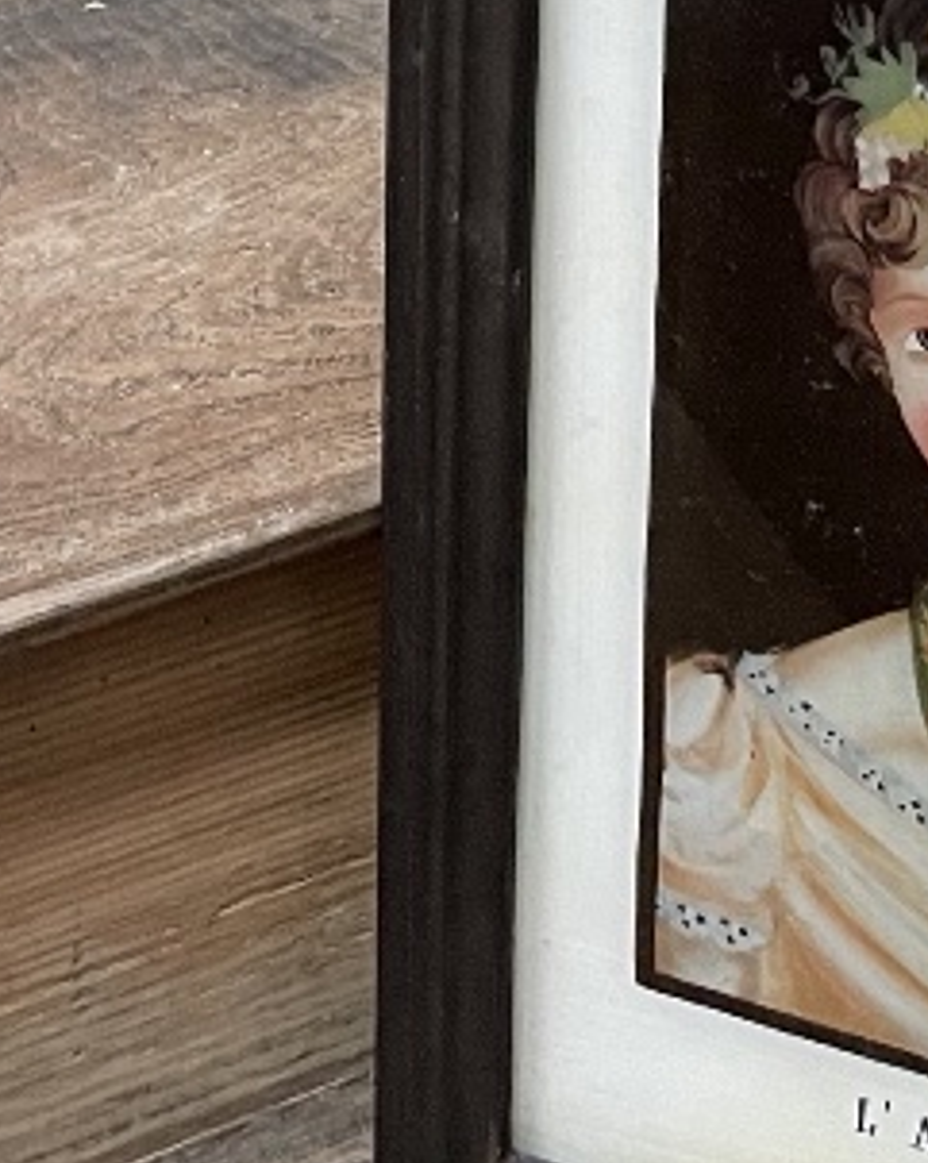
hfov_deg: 14.7
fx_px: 3473
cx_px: 1140
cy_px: -524
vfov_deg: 17.3
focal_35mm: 101
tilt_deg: -20.3
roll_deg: +1.2
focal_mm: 4.2
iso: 400
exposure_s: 1/60
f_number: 1.6
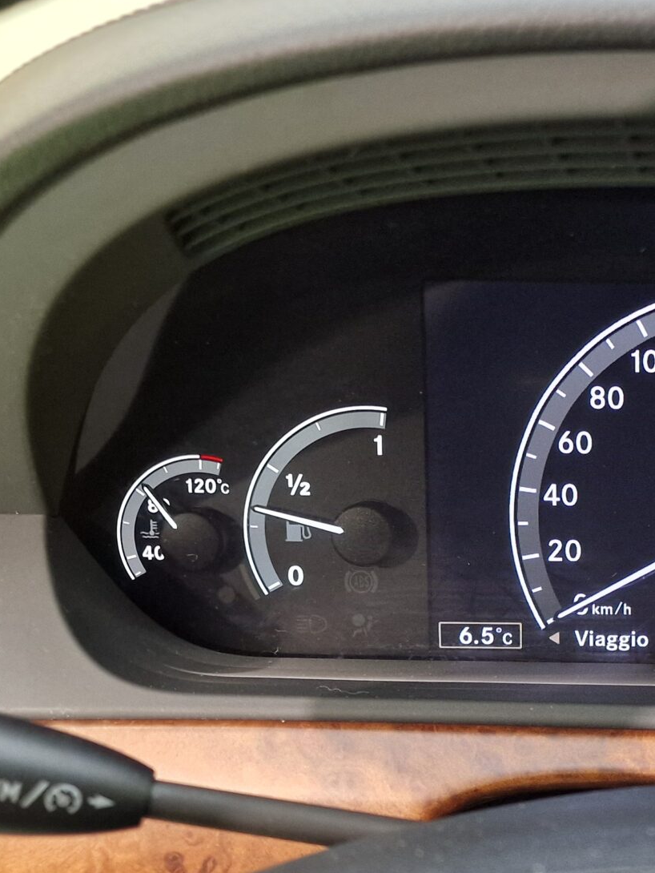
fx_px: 1362
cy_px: 541
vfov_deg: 35.4
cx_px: 739
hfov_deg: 25.0
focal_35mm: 54
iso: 500
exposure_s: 1/33
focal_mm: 6.4
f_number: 1.8
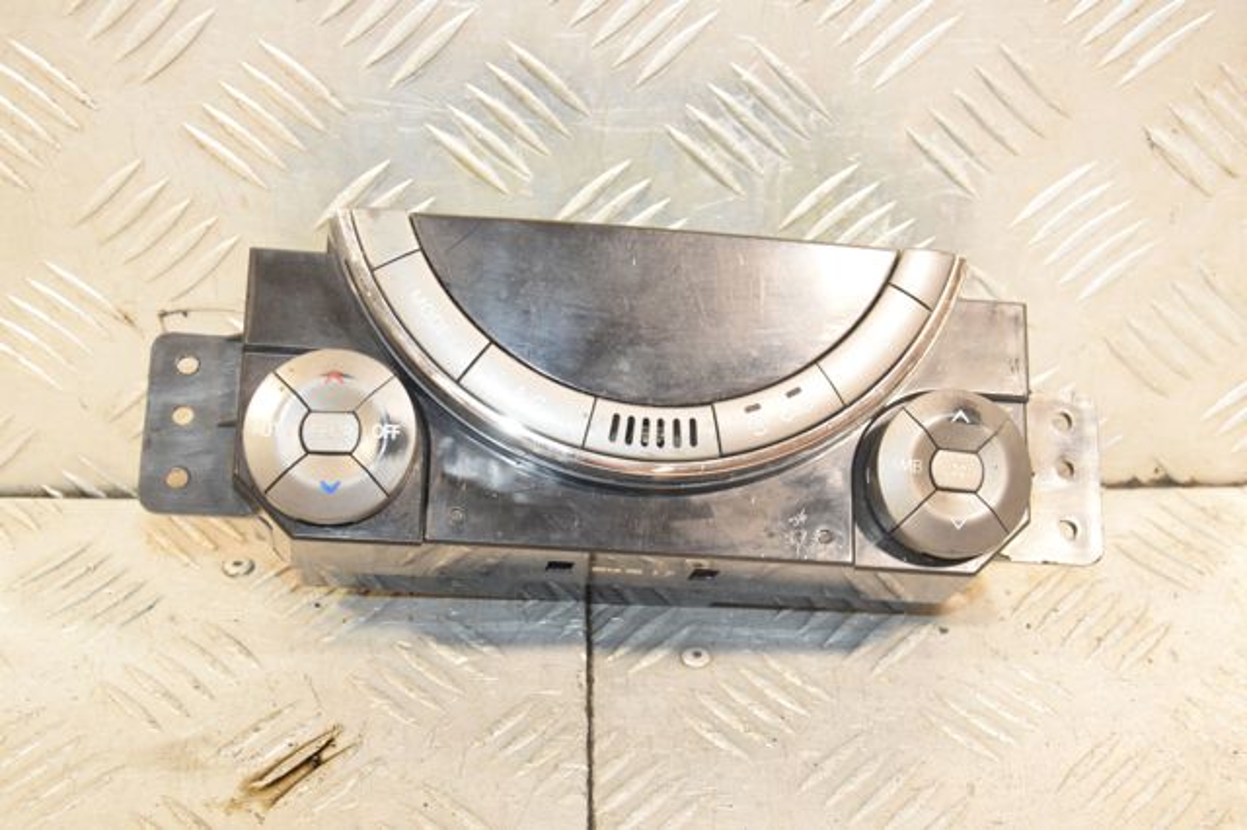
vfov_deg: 22.6
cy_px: 415
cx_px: 624
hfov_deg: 33.4
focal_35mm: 60
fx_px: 2077
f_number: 6.3
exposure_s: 1/200
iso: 1600
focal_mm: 40
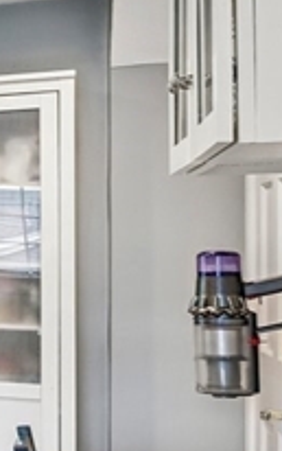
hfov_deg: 9.8
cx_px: -667
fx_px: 995
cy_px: 246
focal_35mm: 81
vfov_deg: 25.5
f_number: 8
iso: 400
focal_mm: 16
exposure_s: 1/13
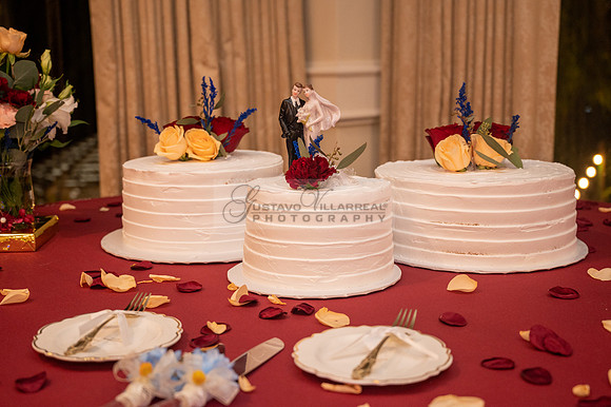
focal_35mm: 47
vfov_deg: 28.6
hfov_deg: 41.9
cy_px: 204
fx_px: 797
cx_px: 306
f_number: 4
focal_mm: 47
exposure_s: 1/60
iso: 2500
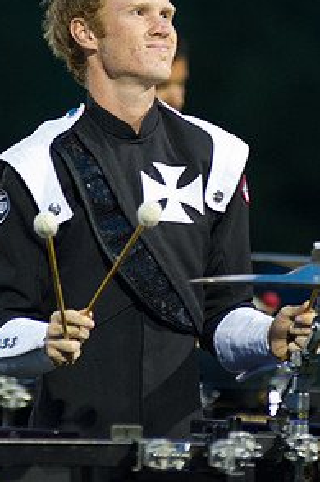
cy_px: 155
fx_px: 7345
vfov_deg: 3.8
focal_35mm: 549
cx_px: 148
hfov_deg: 2.5
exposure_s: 1/160
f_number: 2.8
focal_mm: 200
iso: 4000
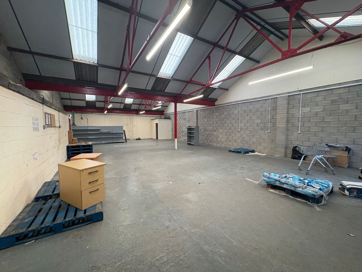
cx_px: 181
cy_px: 136
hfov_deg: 102.1
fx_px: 146
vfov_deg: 85.7
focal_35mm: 14
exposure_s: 1/100
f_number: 2.2
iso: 125
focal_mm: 2.22
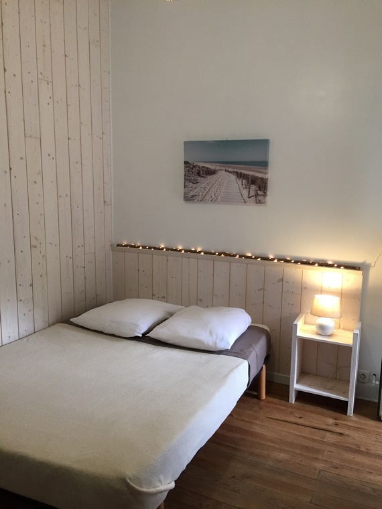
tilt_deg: -7.5
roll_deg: -0.3
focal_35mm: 29
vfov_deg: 61.7
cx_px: 191
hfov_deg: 48.2
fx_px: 427
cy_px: 254
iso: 80
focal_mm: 4.15
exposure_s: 1/33
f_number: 2.2
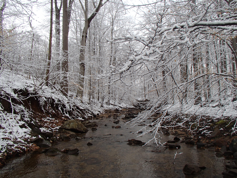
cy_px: 89
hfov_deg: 63.4
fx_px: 192
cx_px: 118
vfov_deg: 49.7
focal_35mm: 28
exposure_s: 1/200
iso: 100
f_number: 3.9
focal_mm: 5
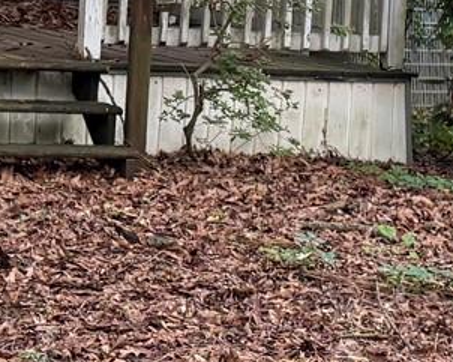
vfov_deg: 9.6
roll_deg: -2.8
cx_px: 306
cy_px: 12
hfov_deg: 12.1
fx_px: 2130
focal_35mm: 159
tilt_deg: -0.5
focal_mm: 6.76
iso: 200
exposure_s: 1/121
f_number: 1.78
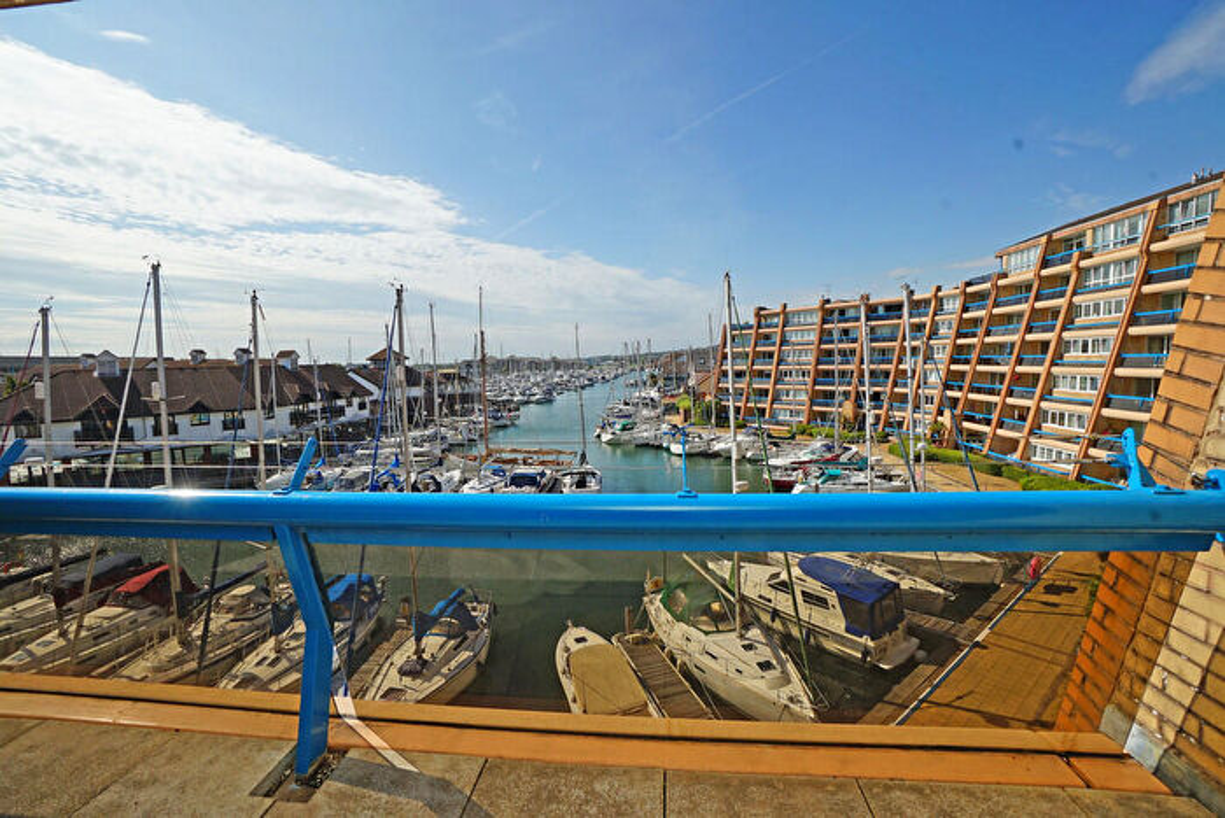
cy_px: 409
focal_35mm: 15
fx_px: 510
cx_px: 612
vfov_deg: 77.4
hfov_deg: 100.4
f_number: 14
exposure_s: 1/160
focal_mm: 10
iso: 100
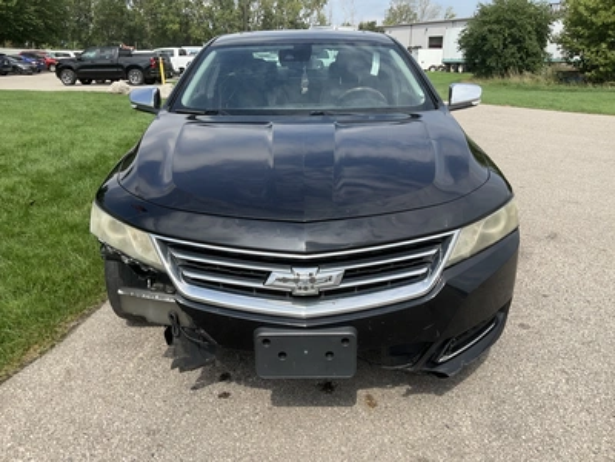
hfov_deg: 61.7
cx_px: 308
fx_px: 515
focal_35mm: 29
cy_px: 231
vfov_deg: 48.2
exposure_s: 1/1451
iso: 25
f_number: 1.8
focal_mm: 3
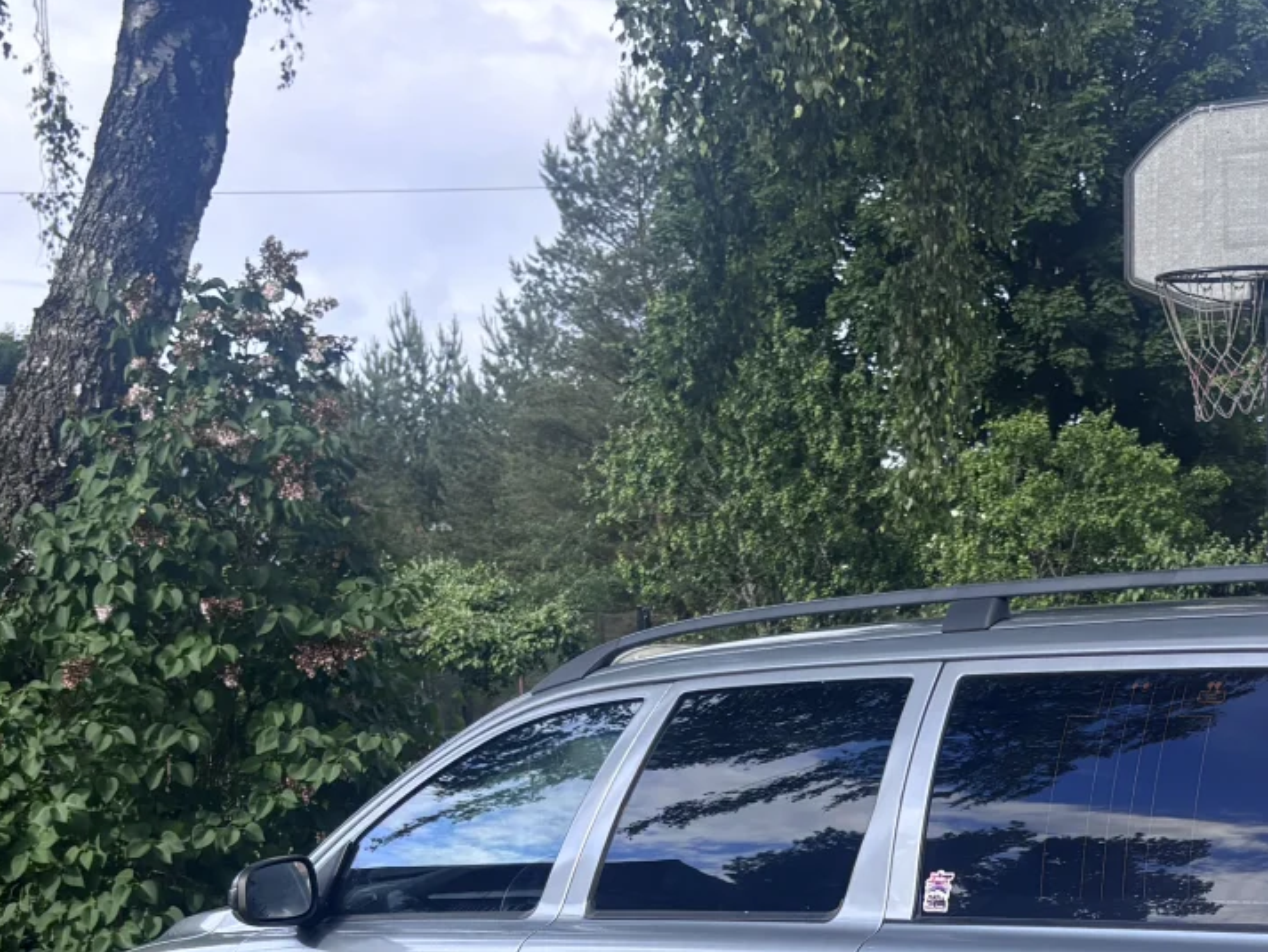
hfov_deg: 27.1
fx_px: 2565
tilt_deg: -7.2
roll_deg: +1.1
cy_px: 1068
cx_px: 1071
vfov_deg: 20.0
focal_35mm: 70
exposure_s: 1/818
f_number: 1.6
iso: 50
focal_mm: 5.96
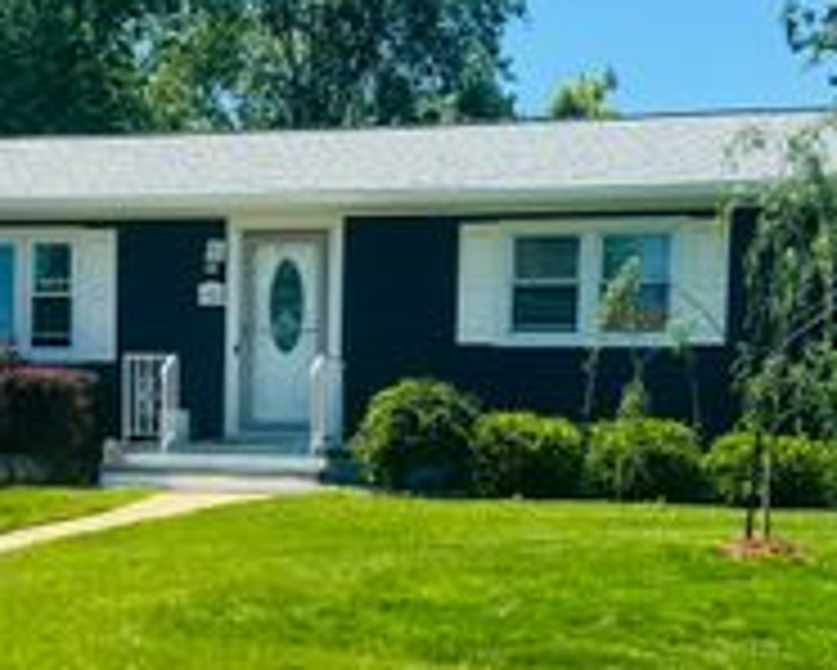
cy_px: 506
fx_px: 1561
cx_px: 328
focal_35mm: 63
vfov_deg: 24.0
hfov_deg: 29.9
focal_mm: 6.76
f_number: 1.78
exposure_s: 1/3096
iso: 80
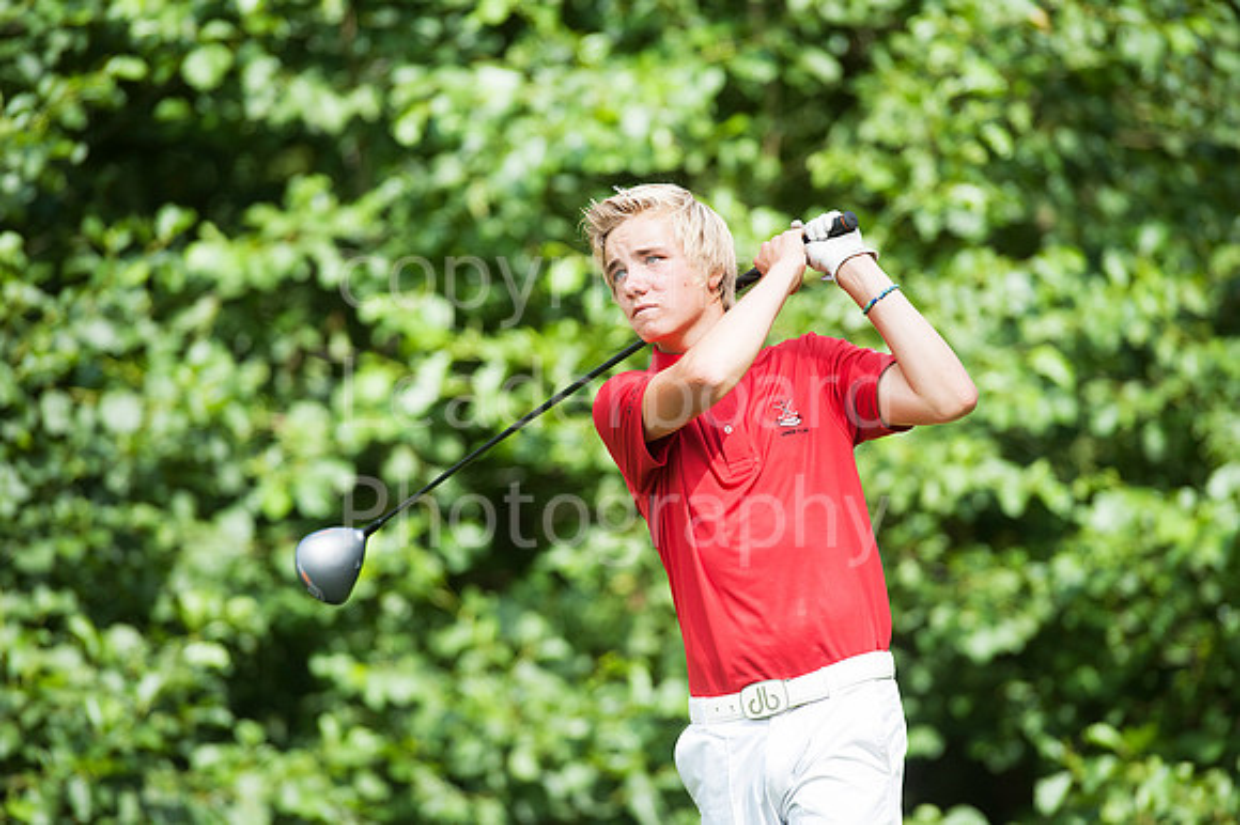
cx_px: 620
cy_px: 412
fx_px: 10327
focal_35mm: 300
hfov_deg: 6.9
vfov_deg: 4.6
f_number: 5
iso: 400
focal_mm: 300
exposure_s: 1/1250
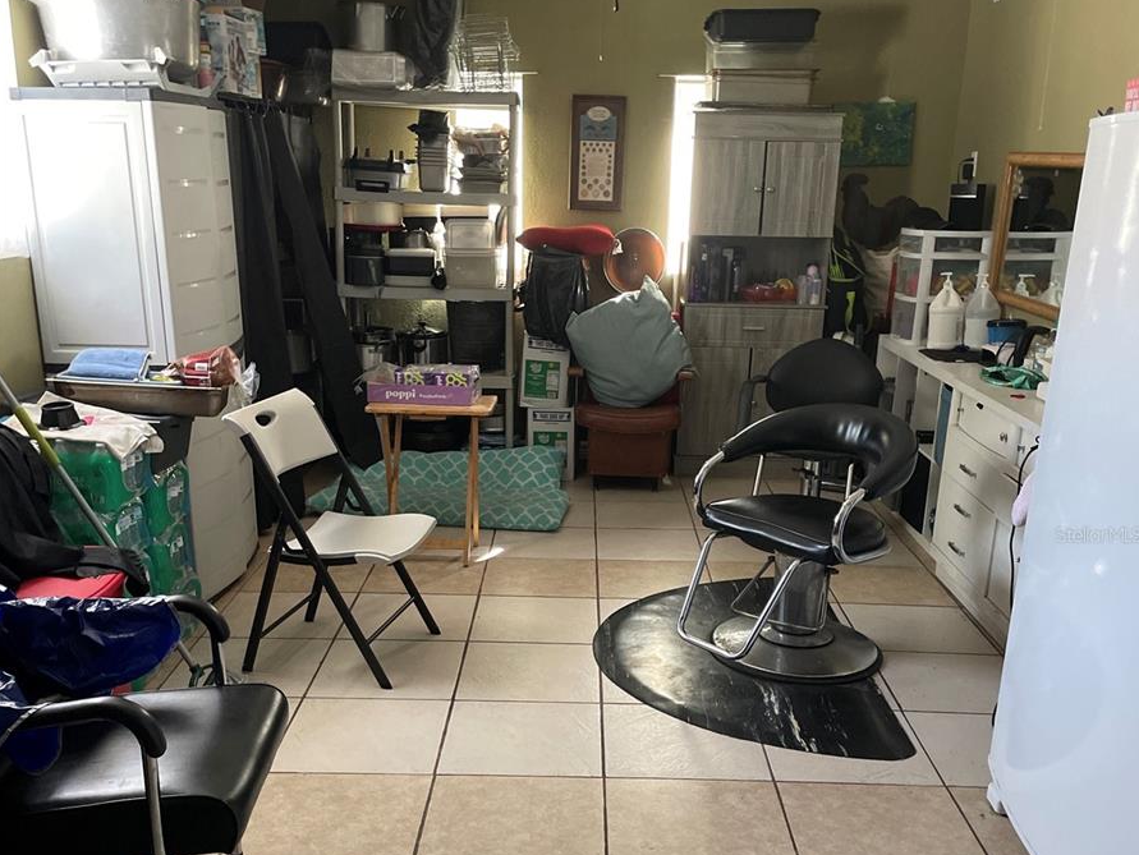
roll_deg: -0.4
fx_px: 1152
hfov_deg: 52.6
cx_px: 571
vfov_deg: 40.4
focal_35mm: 35
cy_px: 534
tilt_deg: -17.9
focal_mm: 4.2
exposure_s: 1/40
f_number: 1.6
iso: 320
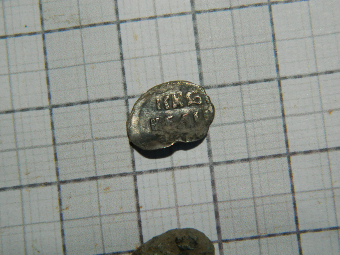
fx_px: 1012
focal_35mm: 103
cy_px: 128
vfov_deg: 14.4
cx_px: 170
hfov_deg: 19.1
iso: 200
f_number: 12.6
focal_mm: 18.6
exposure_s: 1/60
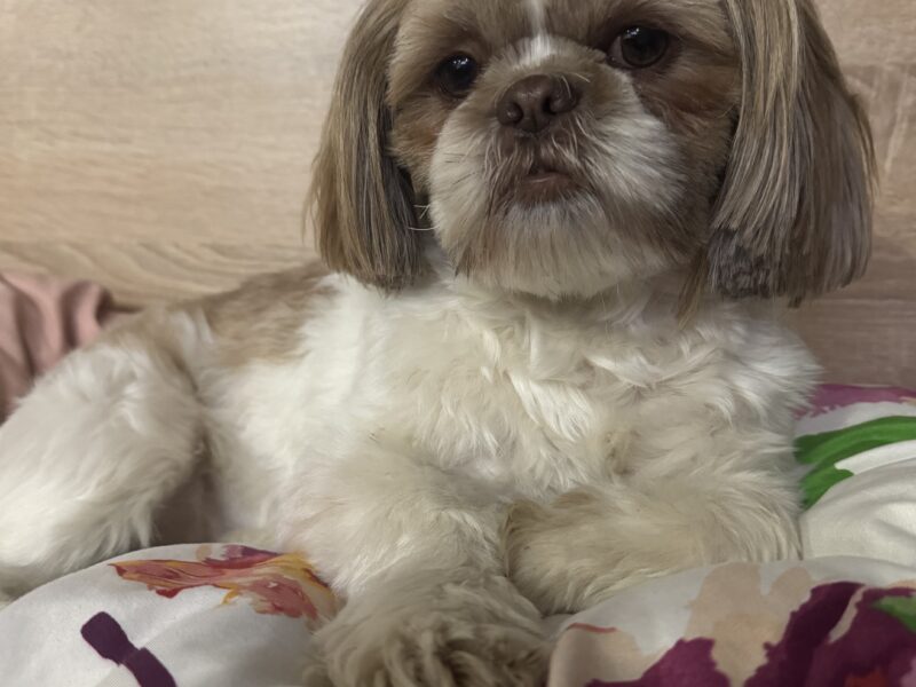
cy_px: 344
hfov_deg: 71.6
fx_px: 635
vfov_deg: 56.8
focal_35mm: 24
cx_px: 458
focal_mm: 6.76
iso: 800
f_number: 1.78
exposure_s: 1/30
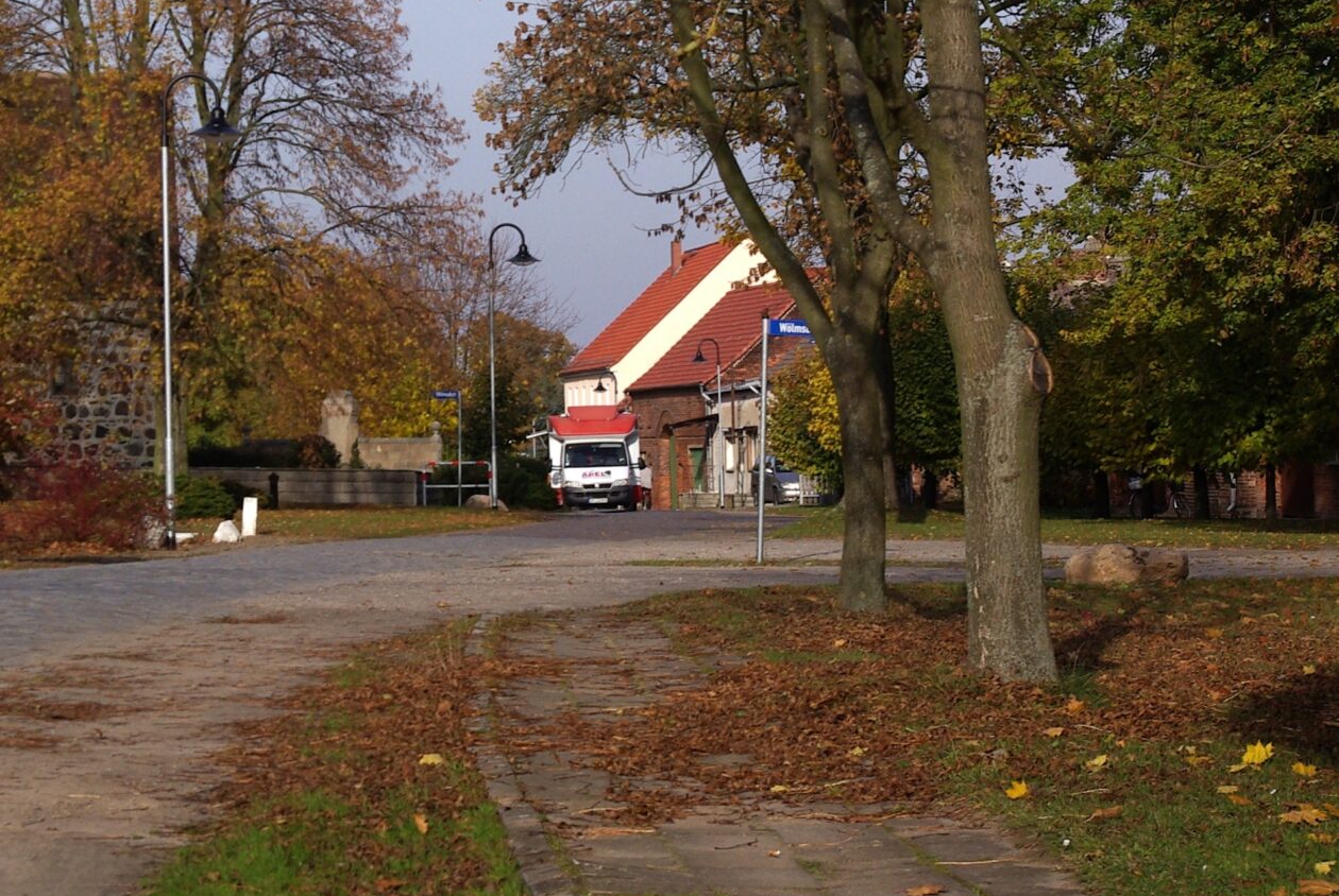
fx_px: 4880
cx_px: 153
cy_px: 3
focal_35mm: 131
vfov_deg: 10.4
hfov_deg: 15.5
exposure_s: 1/350
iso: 100
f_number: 9.5
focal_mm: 43
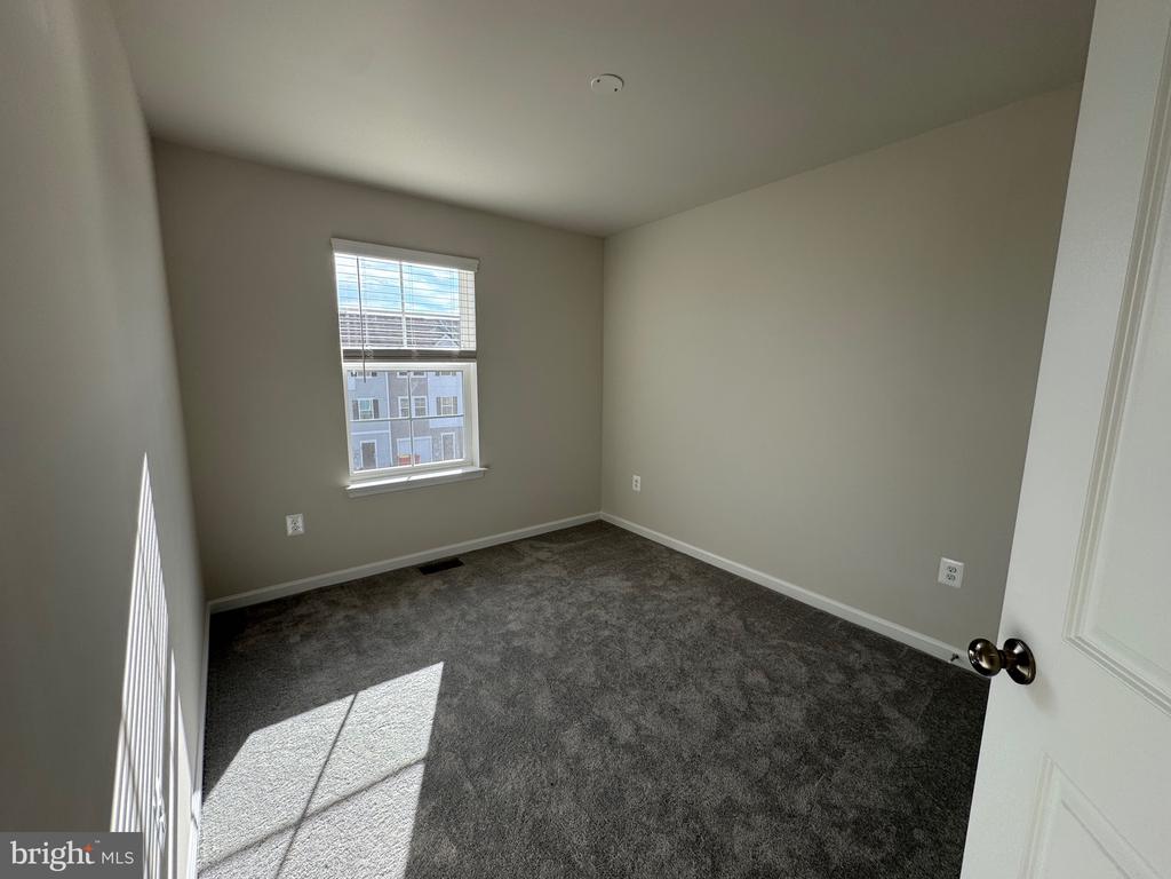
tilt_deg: -9.3
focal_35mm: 14
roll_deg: -0.6
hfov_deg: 102.1
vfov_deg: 85.7
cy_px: 440
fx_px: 474
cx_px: 586
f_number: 2.2
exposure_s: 1/267
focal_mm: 2.22
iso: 40
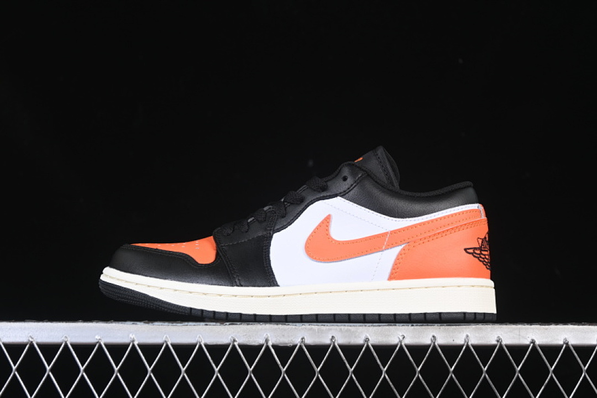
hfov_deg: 27.0
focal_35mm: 75
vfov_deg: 18.2
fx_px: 1244
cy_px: 199
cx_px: 298
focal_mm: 50
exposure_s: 1/60
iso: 160
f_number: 6.3
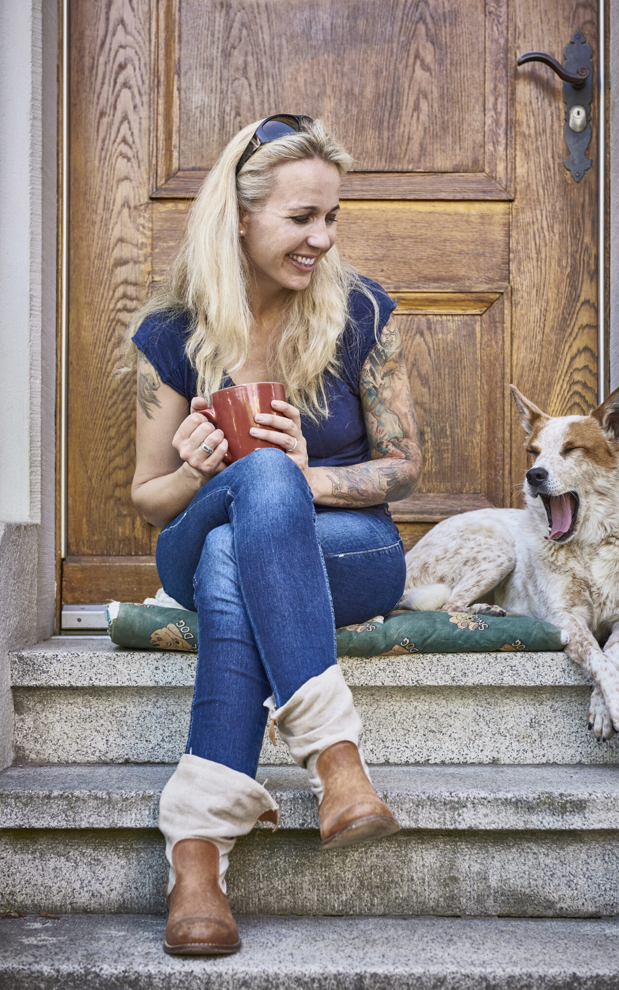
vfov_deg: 28.6
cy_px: 493
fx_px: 1943
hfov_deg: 18.1
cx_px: 321
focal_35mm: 72
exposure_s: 1/250
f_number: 4
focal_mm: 70
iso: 320
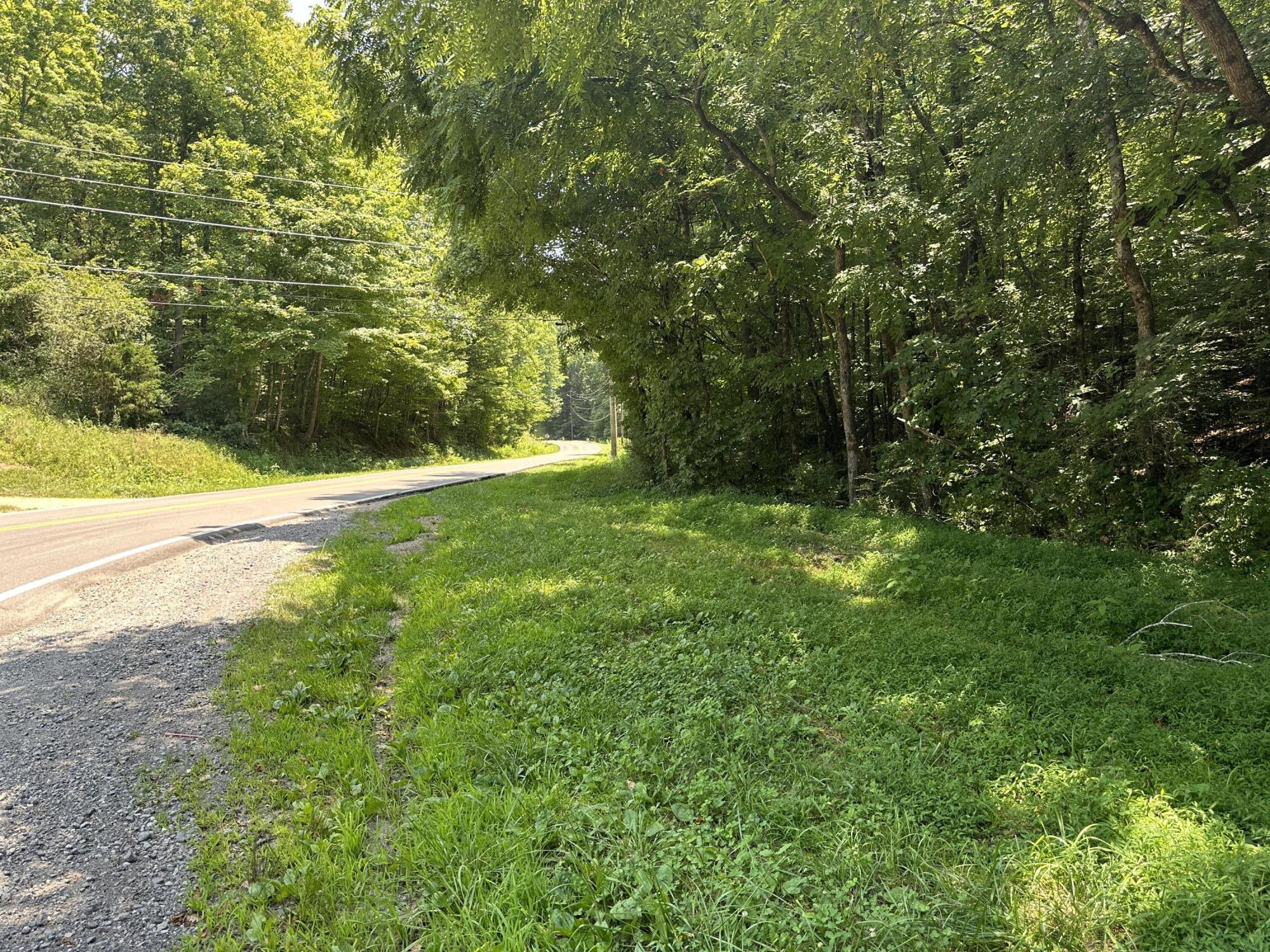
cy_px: 476
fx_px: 881
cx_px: 635
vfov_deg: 56.8
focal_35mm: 24
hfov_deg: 71.6
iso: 80
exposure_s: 1/370
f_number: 1.78
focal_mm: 6.86
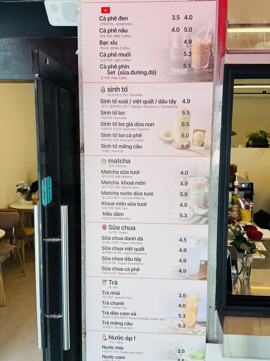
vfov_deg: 54.0
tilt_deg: -5.7
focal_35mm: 34
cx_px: 138
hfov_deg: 41.8
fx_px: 354
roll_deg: -1.7
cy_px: 184
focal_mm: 6.76
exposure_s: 1/370
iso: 80
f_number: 1.78
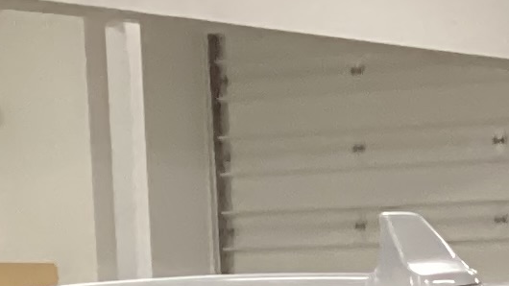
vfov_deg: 5.2
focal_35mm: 208
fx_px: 2807
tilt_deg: -17.5
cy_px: 1165
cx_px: 423
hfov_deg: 10.3
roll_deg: +0.6
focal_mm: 3.3
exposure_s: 1/60
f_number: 2.4
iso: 320
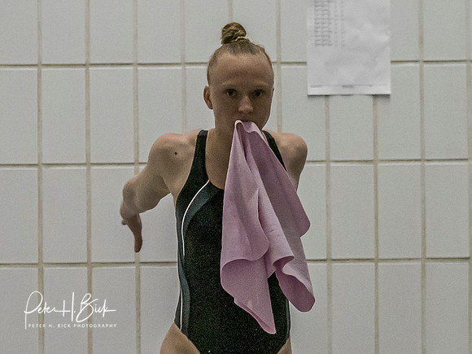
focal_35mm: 723
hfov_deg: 2.7
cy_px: 170
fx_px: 9858
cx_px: 225
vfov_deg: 2.1
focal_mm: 150
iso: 4000
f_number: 2.8
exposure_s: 1/1000
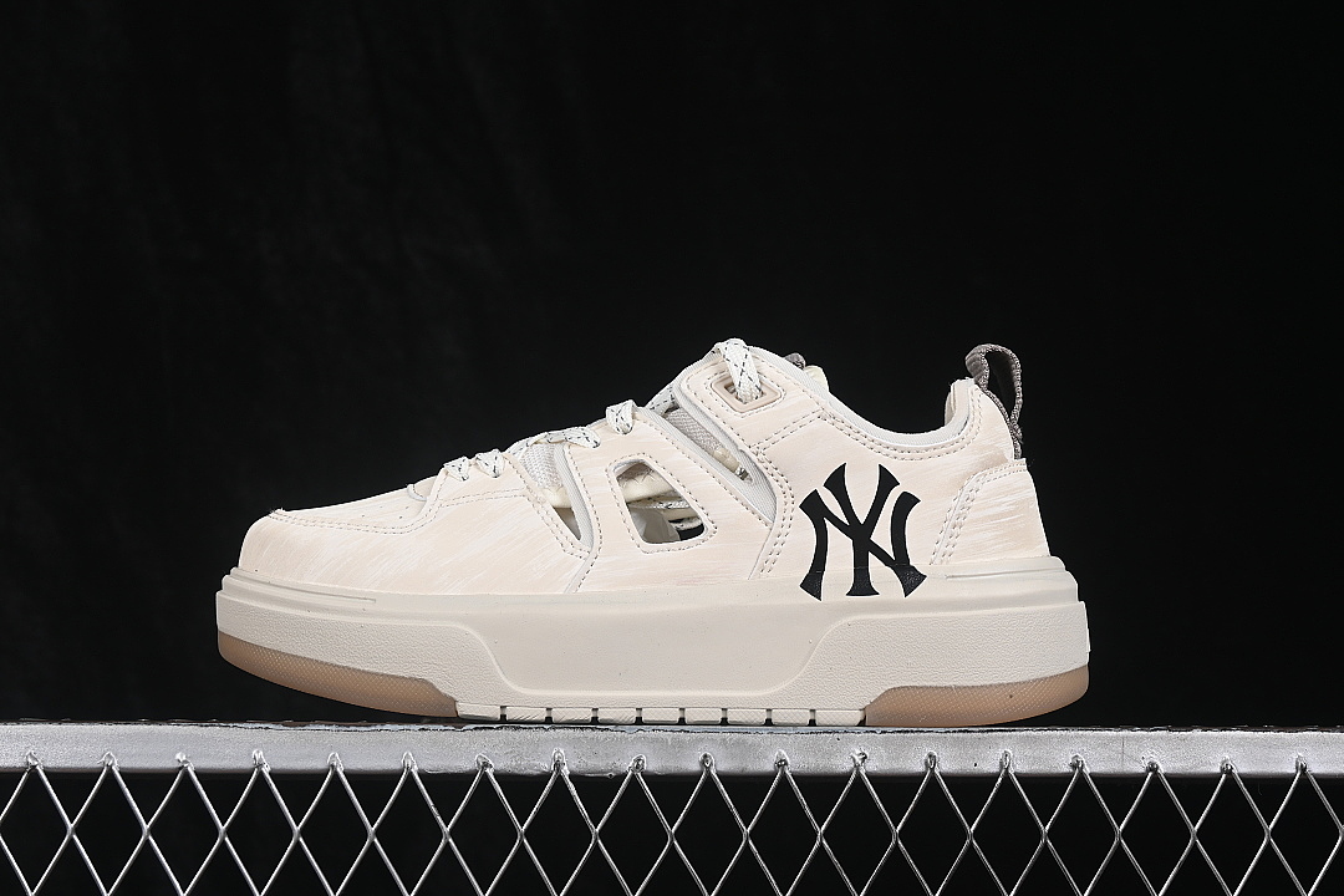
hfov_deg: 27.0
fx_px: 2800
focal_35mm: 75
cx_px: 672
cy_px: 448
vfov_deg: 18.2
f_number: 8
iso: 160
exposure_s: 1/80
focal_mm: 50
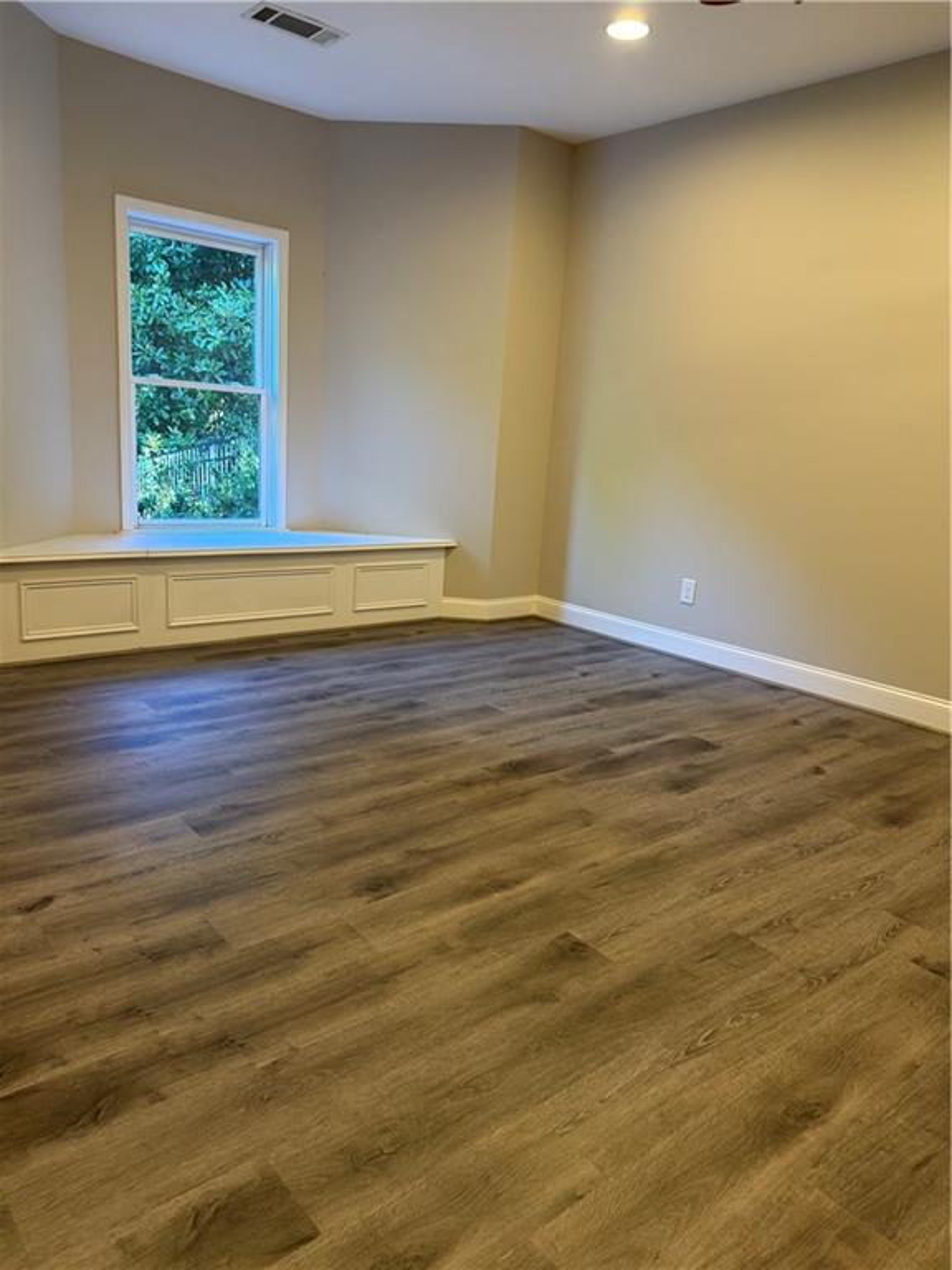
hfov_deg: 56.8
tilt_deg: -11.6
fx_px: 880
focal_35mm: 24
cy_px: 635
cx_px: 476
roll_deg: -4.0
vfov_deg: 71.6
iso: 200
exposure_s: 1/60
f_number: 1.78
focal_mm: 6.76
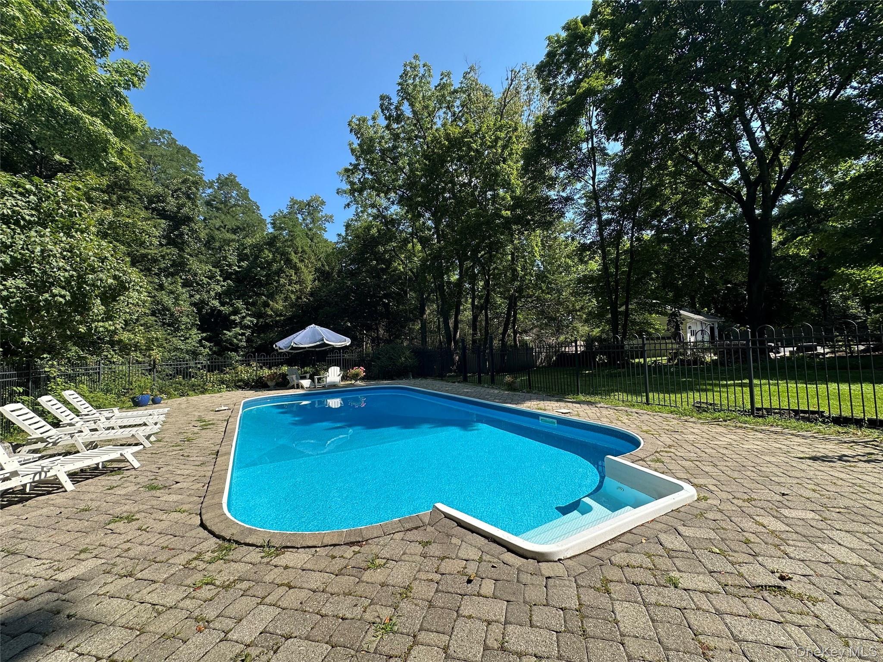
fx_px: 357
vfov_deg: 85.7
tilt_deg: +3.7
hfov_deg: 102.1
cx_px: 442
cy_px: 331
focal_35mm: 14
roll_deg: +1.0
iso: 40
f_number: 2.2
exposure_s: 1/633
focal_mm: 2.22
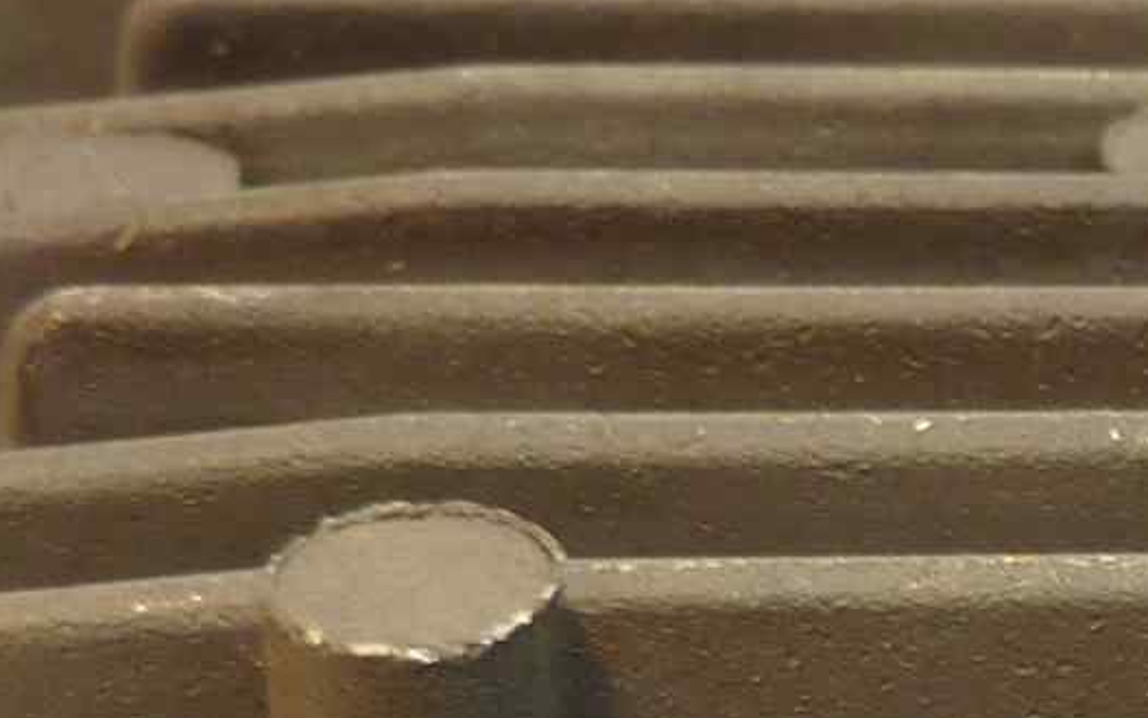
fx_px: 4037
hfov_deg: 15.6
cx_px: 1388
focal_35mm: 129
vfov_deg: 9.9
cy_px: 993
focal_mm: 4.1
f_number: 3.3
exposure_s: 1/15
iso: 80
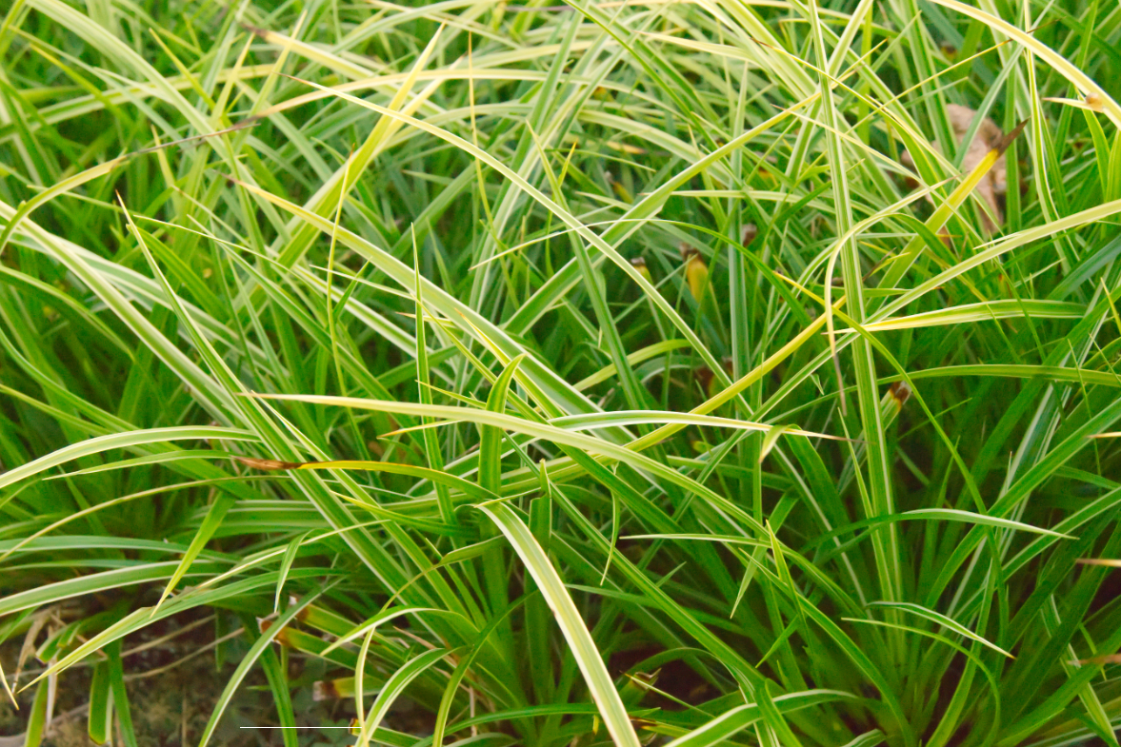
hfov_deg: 37.2
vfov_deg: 25.3
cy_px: 377
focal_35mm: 54
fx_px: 1666
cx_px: 568
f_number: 9
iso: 3200
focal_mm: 35
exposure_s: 1/500
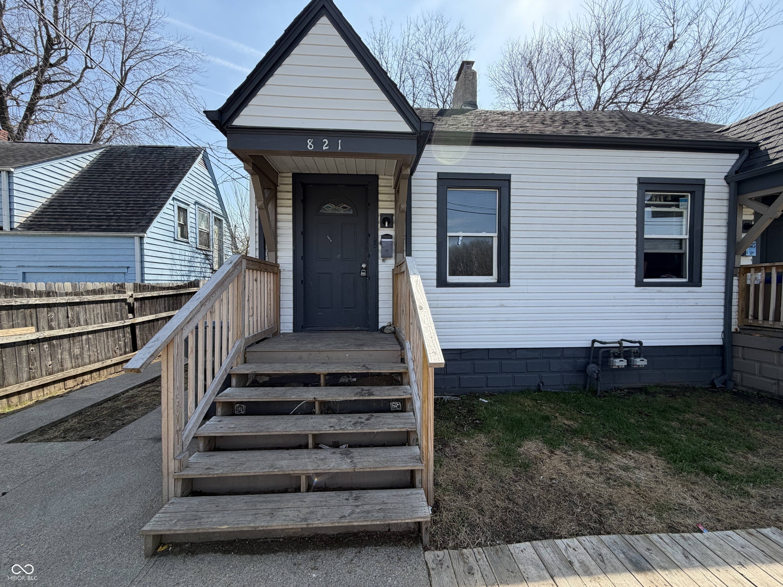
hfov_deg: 102.1
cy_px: 294
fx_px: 317
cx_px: 392
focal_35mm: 14
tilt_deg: -0.5
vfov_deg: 85.7
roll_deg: -0.4
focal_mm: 2.22
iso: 40
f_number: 2.2
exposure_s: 1/770
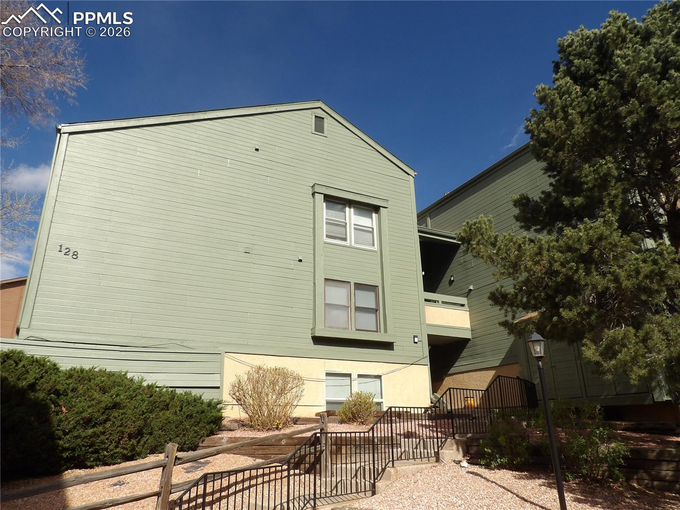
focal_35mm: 24
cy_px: 255
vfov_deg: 56.8
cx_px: 340
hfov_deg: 71.6
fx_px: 471
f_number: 4.6
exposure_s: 1/653
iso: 100
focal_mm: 4.3
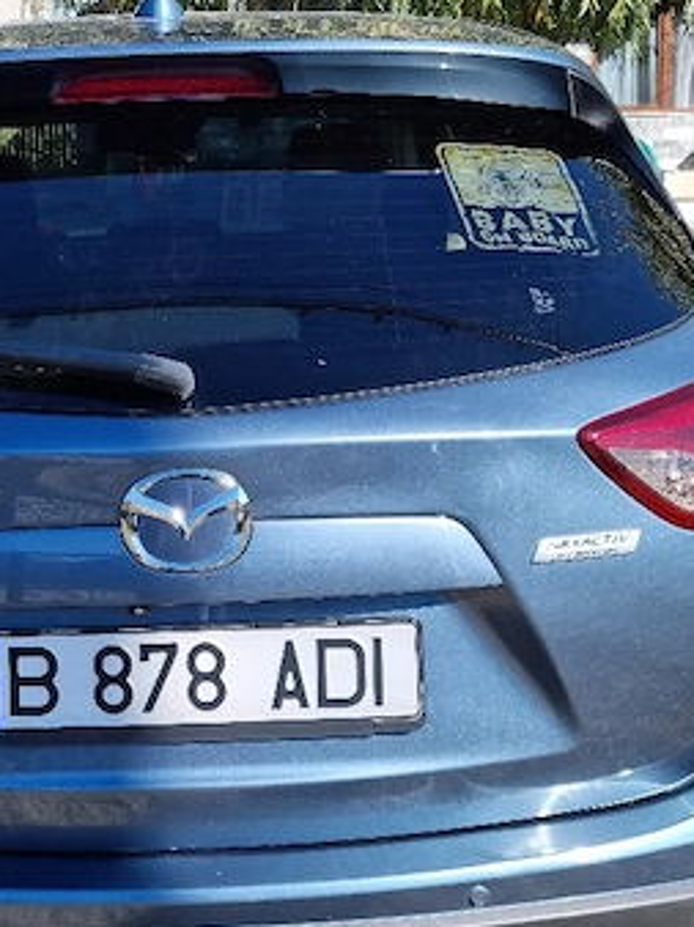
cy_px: 431
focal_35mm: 64
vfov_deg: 30.3
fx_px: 1713
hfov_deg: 22.6
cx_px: 140
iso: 25
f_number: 2
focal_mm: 5.9
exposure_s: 1/500
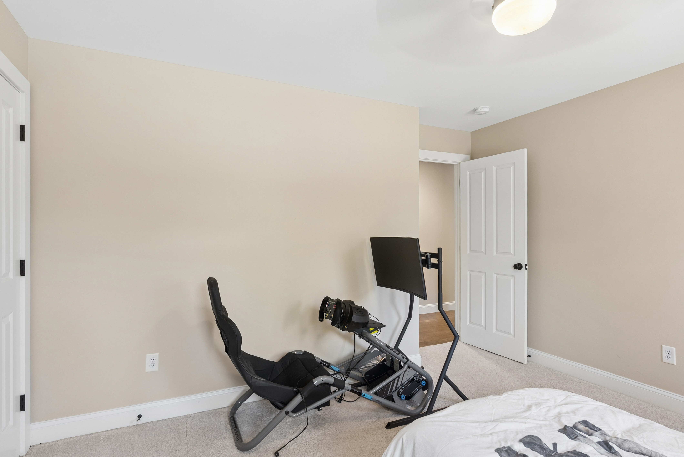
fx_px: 342
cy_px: 228
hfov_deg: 90.0
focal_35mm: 18
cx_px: 342
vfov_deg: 67.5
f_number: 7.1
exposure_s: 1/10
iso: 320
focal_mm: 18
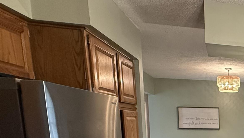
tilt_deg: -8.2
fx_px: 252
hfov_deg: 39.6
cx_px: 282
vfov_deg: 27.4
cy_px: 158
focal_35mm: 39
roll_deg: -1.1
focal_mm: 2.22
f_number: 2.2
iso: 500
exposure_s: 1/120
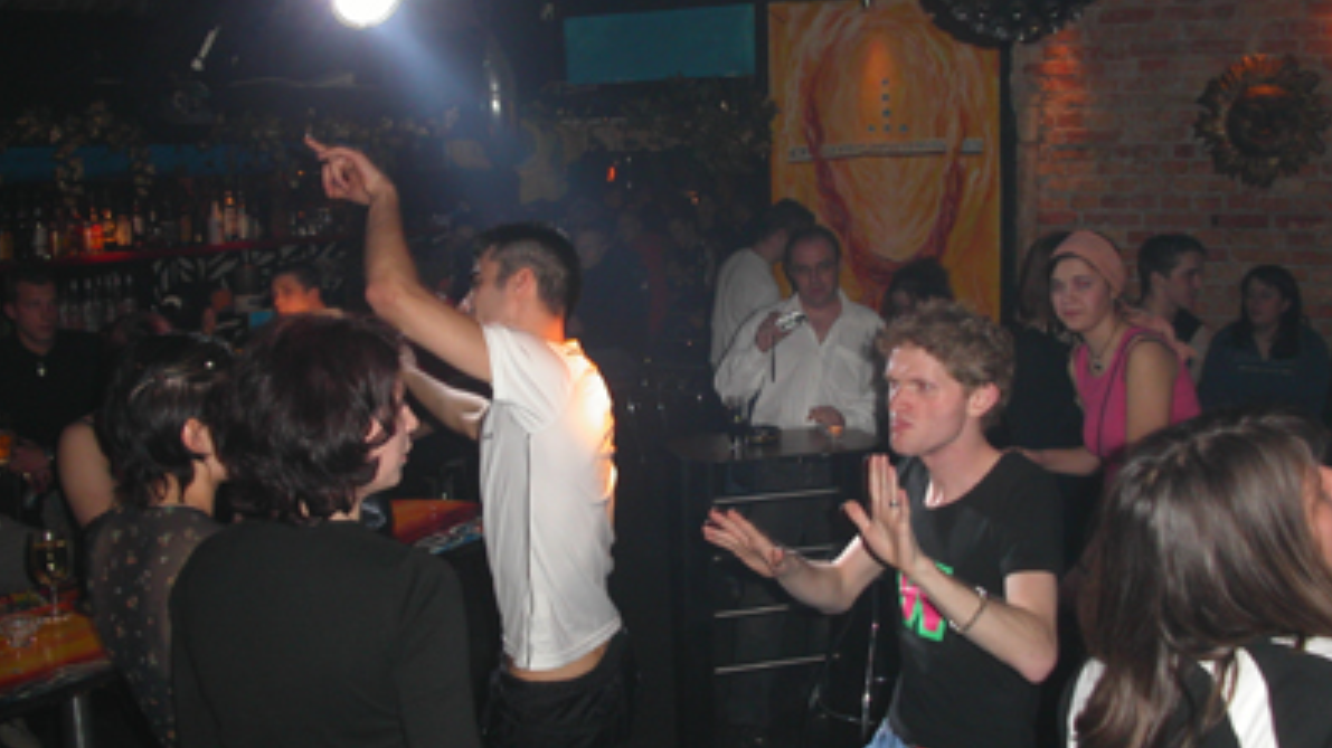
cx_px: 663
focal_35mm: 42
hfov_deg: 48.4
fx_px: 1483
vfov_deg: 28.3
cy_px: 366
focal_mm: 7.8
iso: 129
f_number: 2.8
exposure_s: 1/30
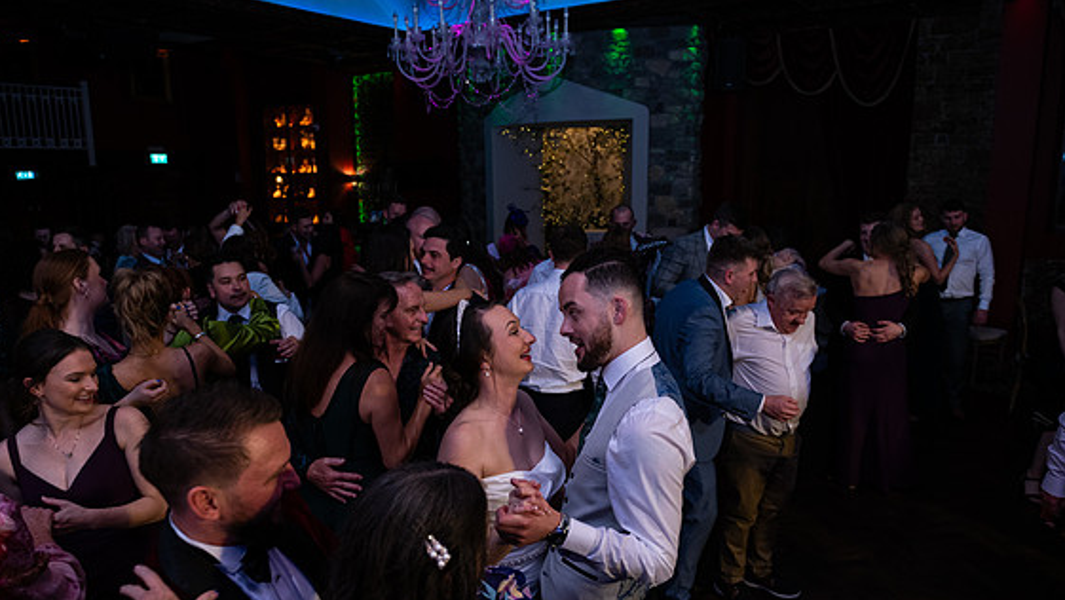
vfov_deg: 44.4
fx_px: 734
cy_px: 335
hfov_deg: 71.9
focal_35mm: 26
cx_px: 528
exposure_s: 1/160
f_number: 3.5
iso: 800
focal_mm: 24
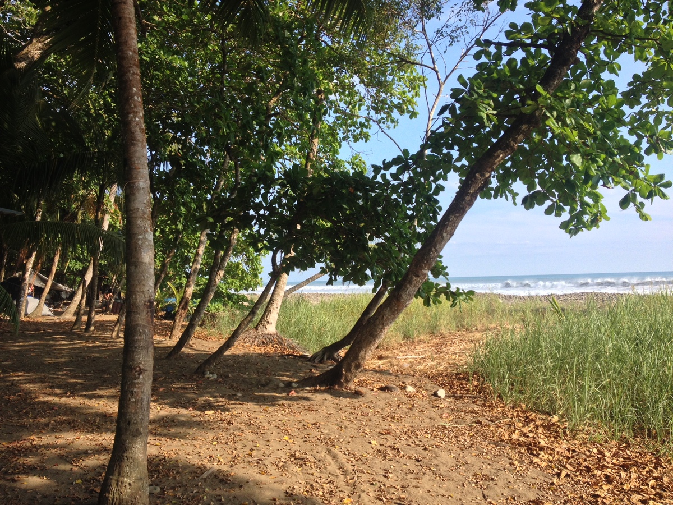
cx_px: 336
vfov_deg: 40.7
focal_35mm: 35
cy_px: 252
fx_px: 680
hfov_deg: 52.6
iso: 50
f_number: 2.4
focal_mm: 4.28
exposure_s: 1/849
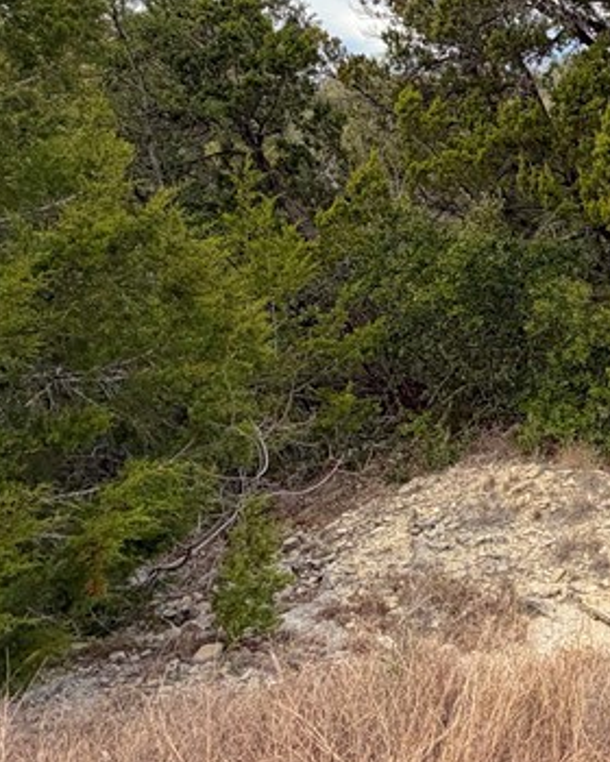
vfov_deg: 45.5
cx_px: 645
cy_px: 300
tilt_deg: -1.0
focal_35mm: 40
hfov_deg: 33.3
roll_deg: -5.5
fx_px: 903
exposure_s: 1/482
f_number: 2.2
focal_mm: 2.22
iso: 64
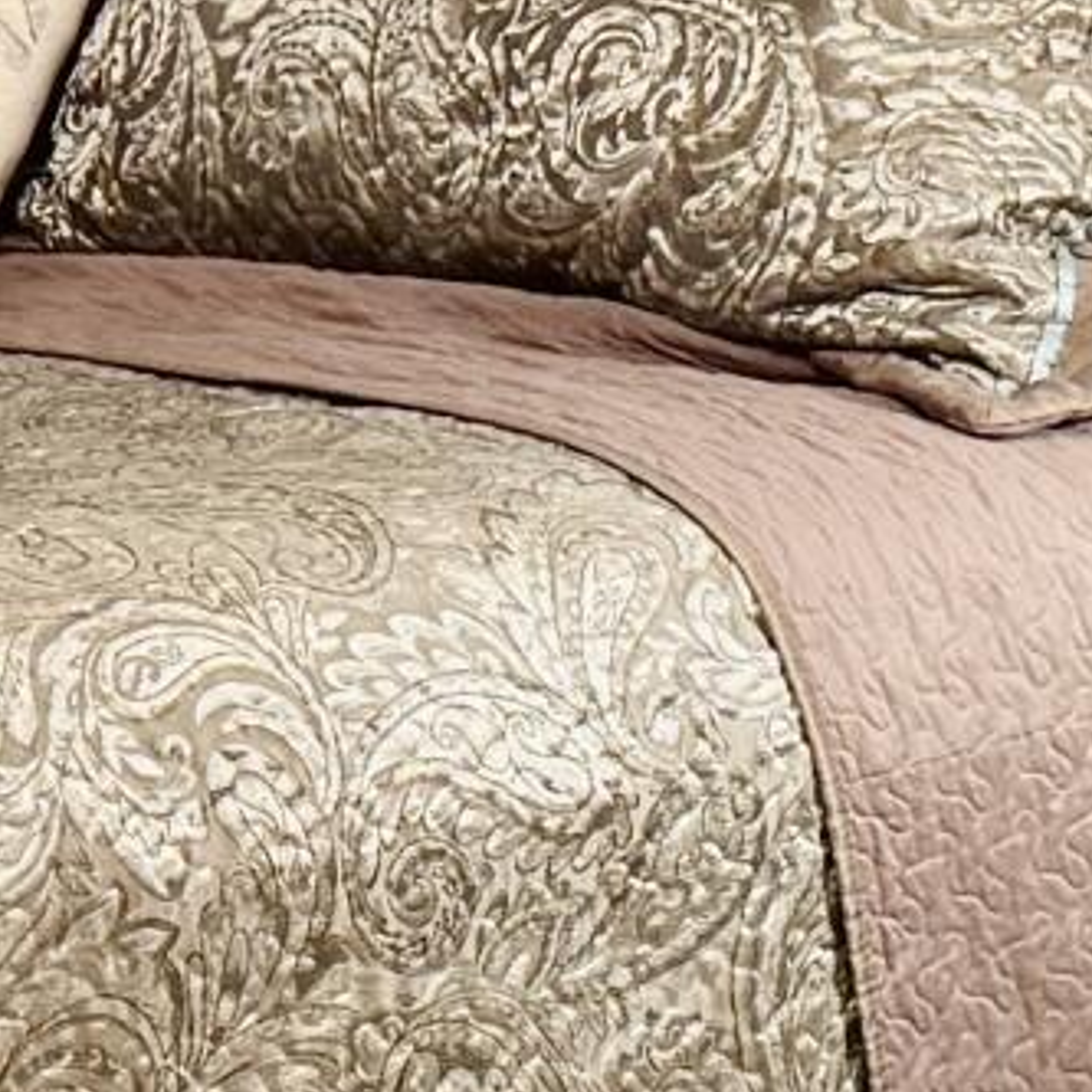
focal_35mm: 191
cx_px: -856
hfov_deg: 8.8
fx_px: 6817
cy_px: 39
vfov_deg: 9.1
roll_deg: +2.5
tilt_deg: -5.9
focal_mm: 6.76
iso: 250
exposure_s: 1/60
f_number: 1.78
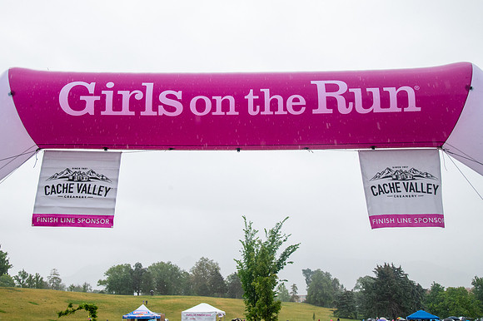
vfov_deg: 37.6
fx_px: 472
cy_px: 147
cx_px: 223
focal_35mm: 35
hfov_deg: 54.2
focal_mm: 32
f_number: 6.3
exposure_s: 1/500
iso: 2500
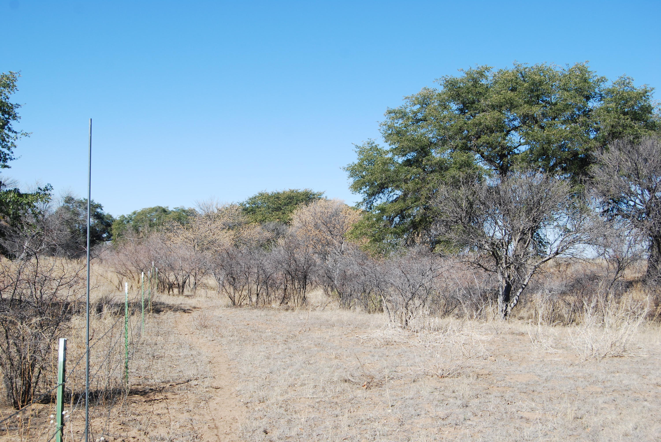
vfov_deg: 29.9
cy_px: 221
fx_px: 827
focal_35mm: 45
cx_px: 330
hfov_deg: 43.6
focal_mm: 30
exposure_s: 1/200
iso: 100
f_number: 7.1
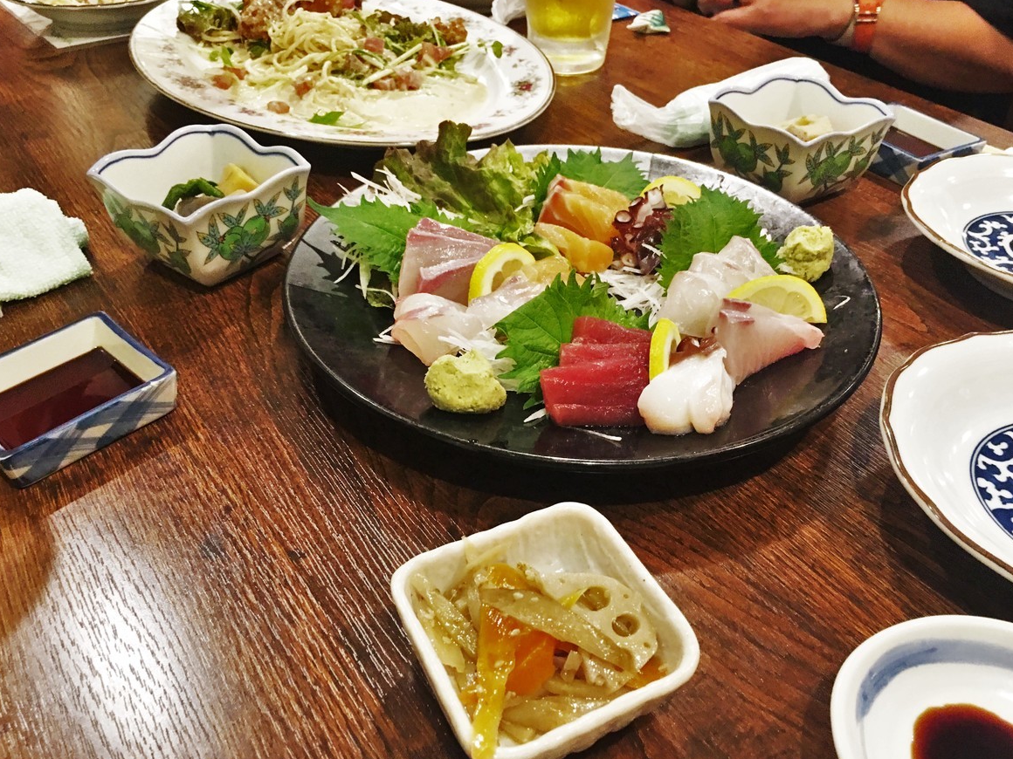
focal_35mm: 30
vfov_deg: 46.8
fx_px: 878
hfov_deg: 60.0
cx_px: 500
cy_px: 382
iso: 64
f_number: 2.2
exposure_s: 1/4
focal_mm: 4.15
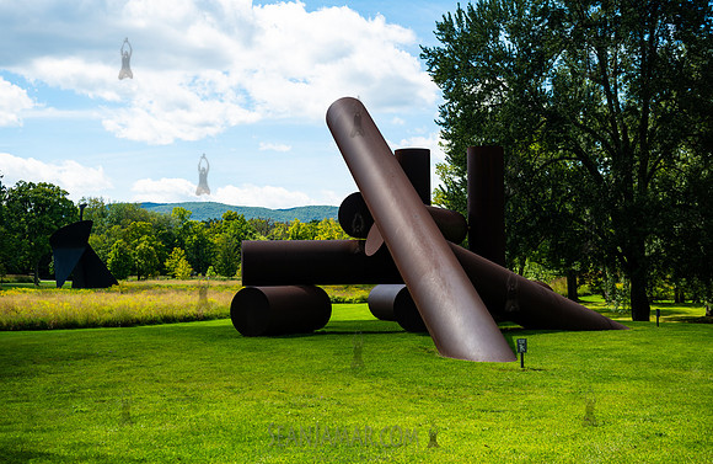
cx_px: 330
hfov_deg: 40.6
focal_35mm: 49
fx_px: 964
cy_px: 252
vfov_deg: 27.0
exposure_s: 1/800
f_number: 3.5
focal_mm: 45
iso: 100
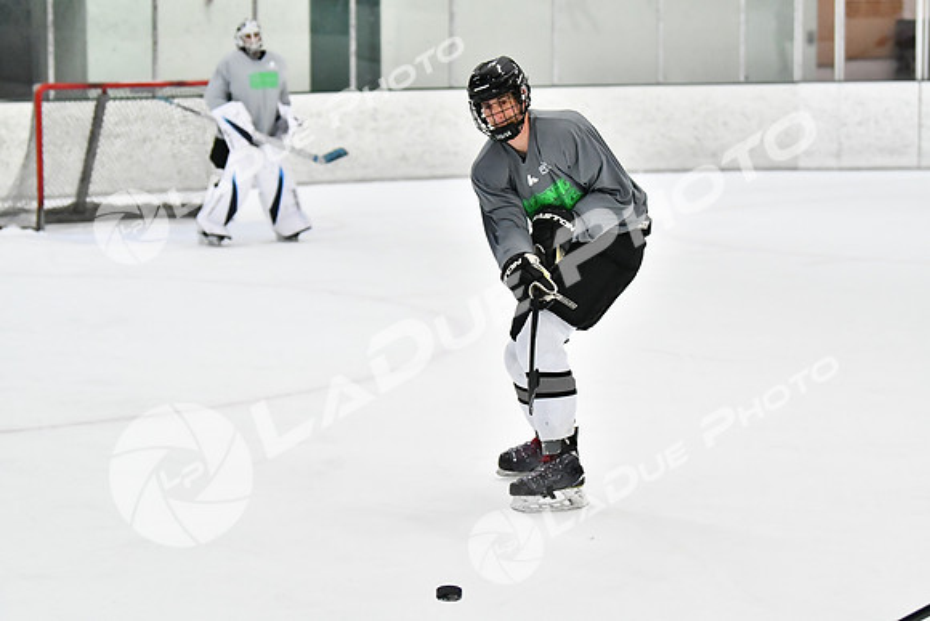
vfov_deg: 9.0
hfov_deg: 13.4
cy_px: 310
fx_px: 3953
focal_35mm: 153
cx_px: 465
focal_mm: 102
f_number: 2.8
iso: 6400
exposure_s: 1/2000
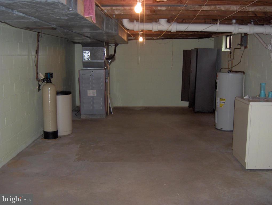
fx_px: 307
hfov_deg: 47.8
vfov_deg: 36.9
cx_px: 136
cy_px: 102
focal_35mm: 39
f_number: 2.8
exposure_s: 1/60
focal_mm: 8
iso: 100
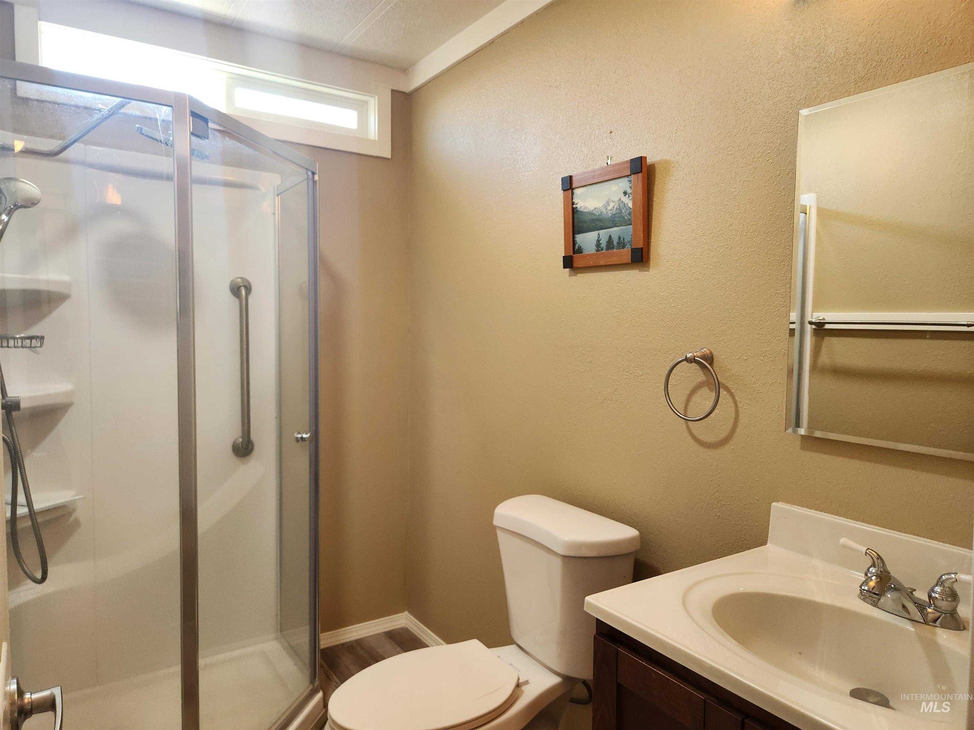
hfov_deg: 73.9
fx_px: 647
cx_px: 487
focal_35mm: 23
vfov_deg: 58.9
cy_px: 365
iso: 200
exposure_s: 1/120
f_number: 1.8
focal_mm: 5.4
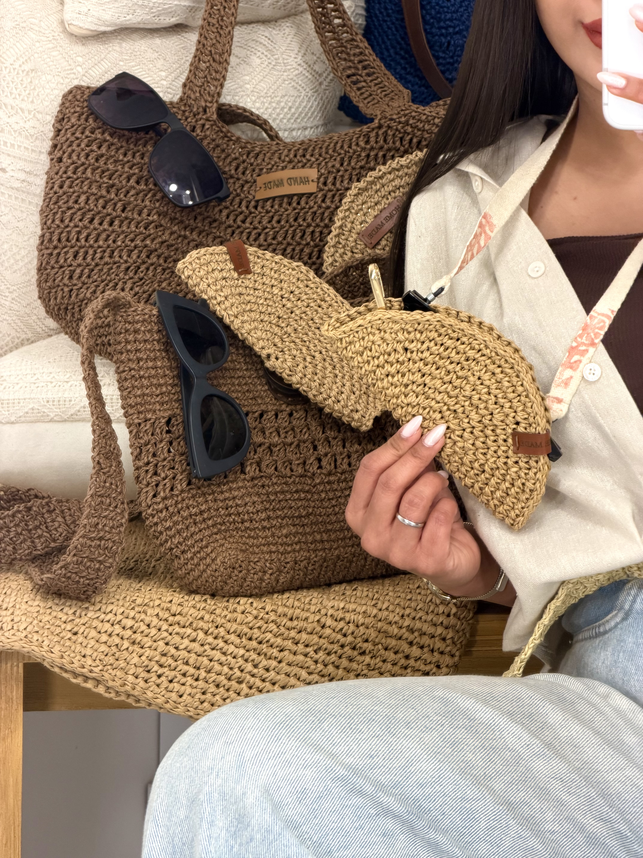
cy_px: 429
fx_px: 2477
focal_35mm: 100
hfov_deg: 14.8
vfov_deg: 19.6
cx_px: 322
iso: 160
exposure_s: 1/100
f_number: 2.8
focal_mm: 16.89
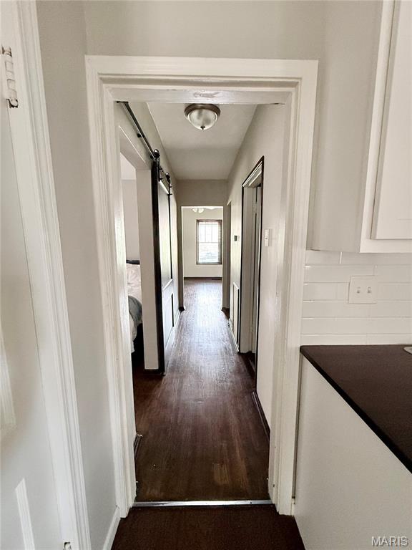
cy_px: 275
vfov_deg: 102.1
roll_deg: +0.3
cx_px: 206
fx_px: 222
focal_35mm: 14
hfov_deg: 85.7
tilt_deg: -7.7
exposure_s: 1/60
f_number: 2.2
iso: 500
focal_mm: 2.22
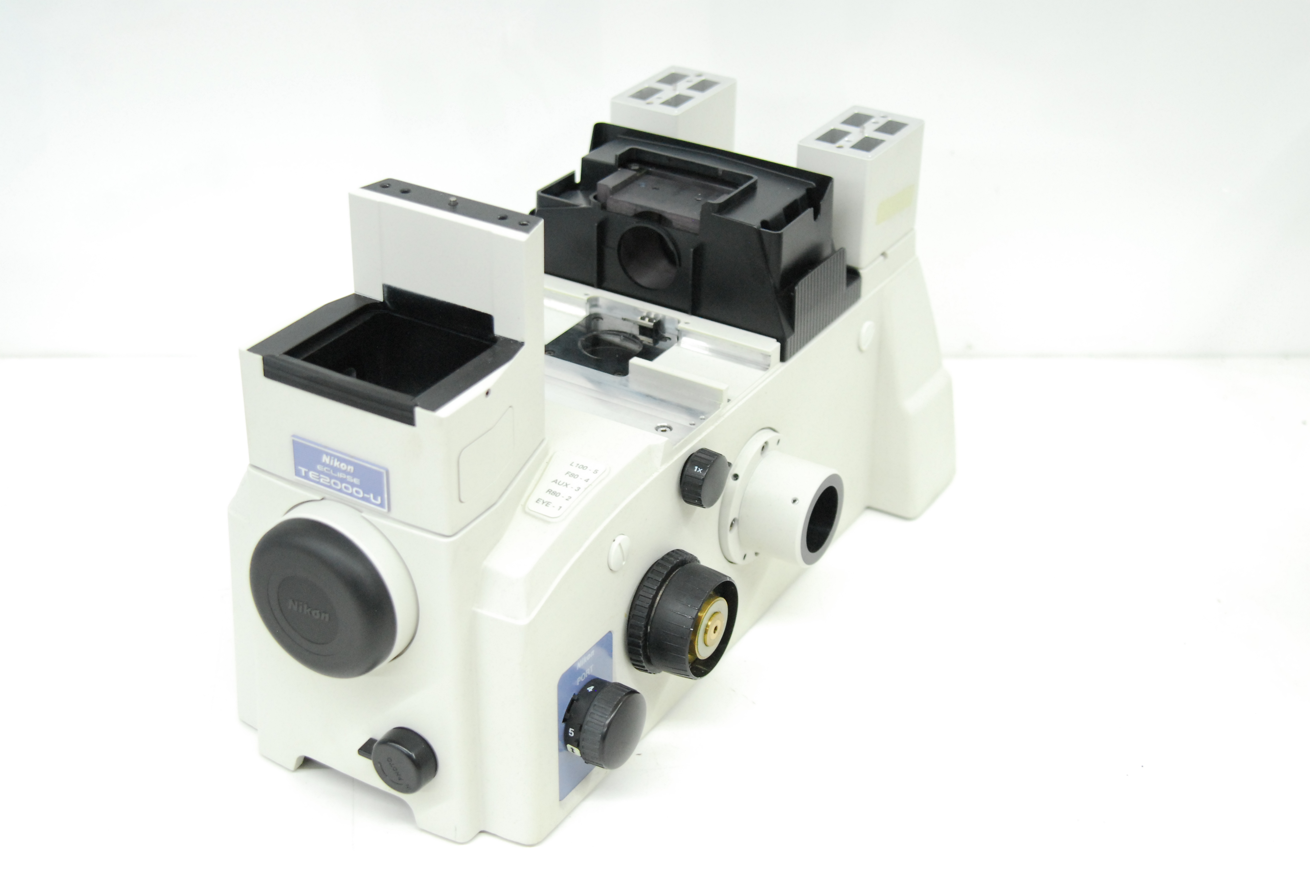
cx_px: 655
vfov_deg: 25.8
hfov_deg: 37.8
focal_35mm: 52
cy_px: 438
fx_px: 1913
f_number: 3.2
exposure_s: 1/80
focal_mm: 35
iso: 1000
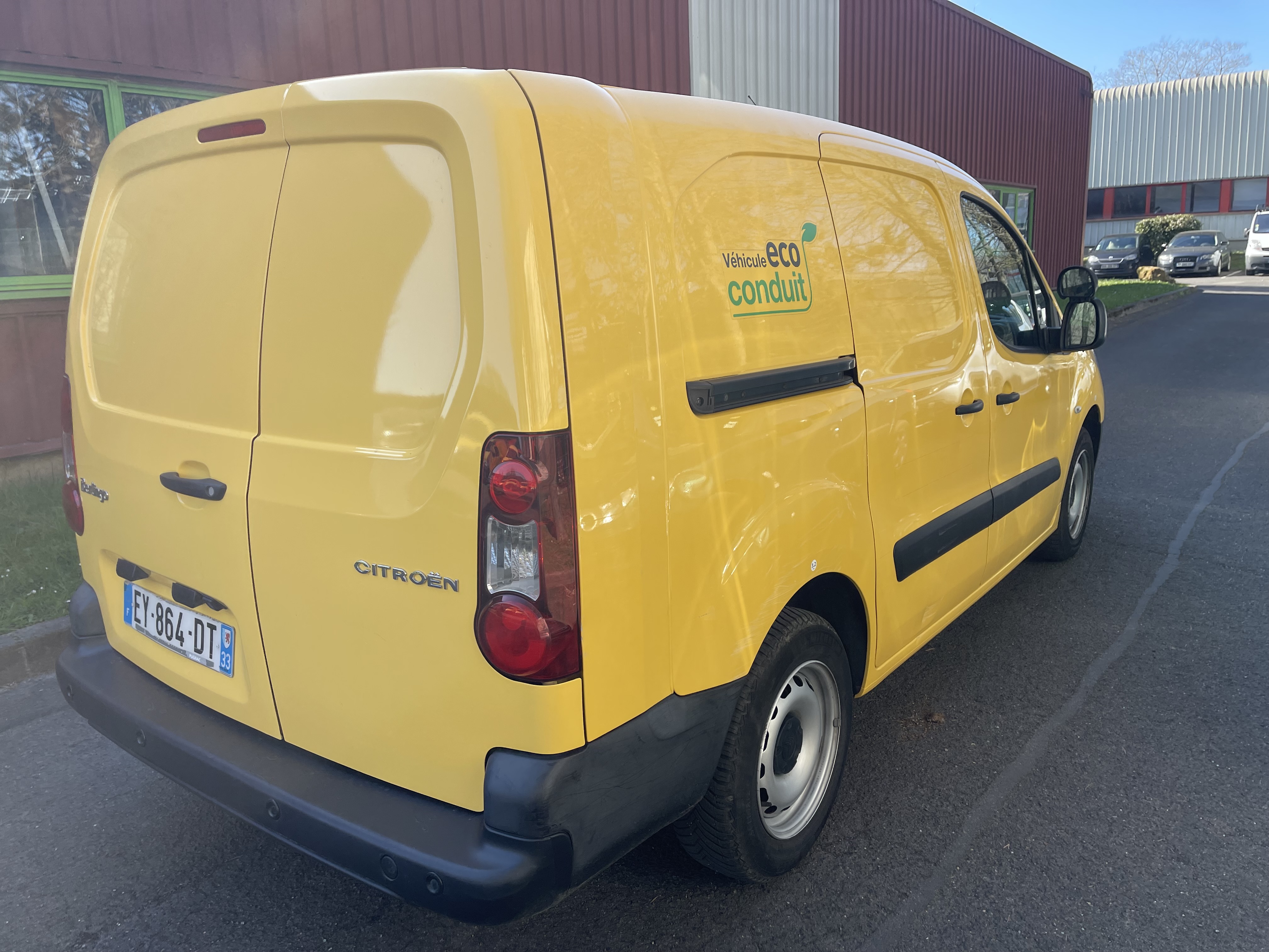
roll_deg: +1.7
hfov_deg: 69.4
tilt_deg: -13.4
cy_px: 476
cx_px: 634
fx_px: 916
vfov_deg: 54.9
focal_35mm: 25
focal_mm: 5.1
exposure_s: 1/836
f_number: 1.6
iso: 32
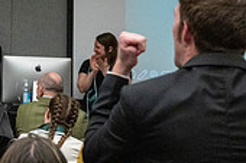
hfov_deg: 14.3
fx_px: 887
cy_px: -44
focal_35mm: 130
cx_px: -171
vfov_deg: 10.3
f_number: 4
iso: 10000
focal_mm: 38
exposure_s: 1/500
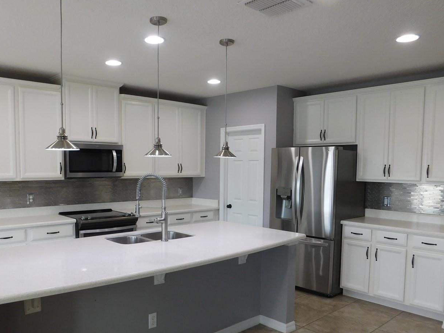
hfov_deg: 59.9
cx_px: 200
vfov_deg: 46.6
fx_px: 385
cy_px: 197
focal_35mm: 30
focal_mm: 4
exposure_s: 1/40
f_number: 3
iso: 125
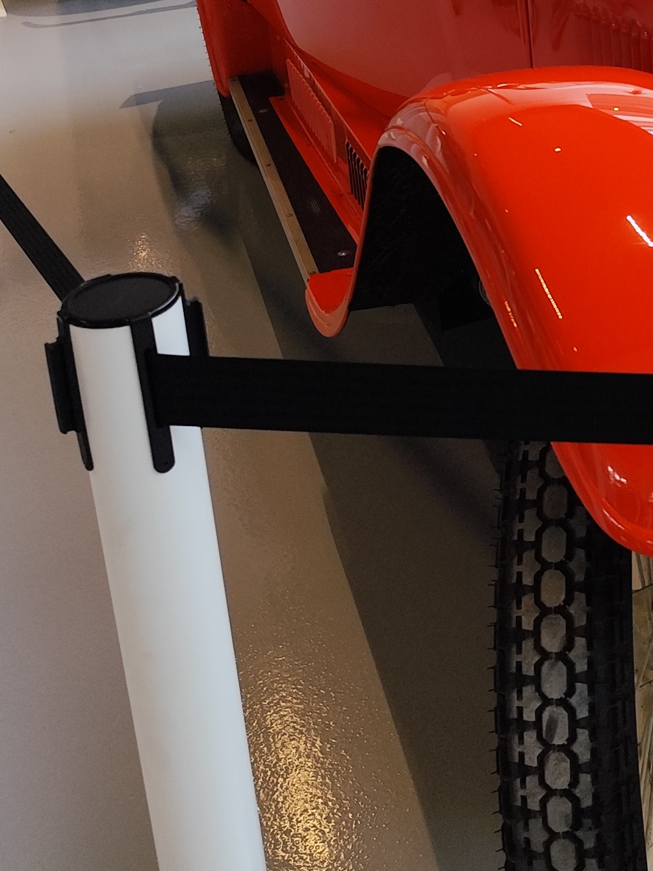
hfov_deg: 19.2
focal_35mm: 70
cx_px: 881
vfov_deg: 26.6
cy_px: 44
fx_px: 1761
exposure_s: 1/100
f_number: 1.65
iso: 100
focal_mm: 6.19
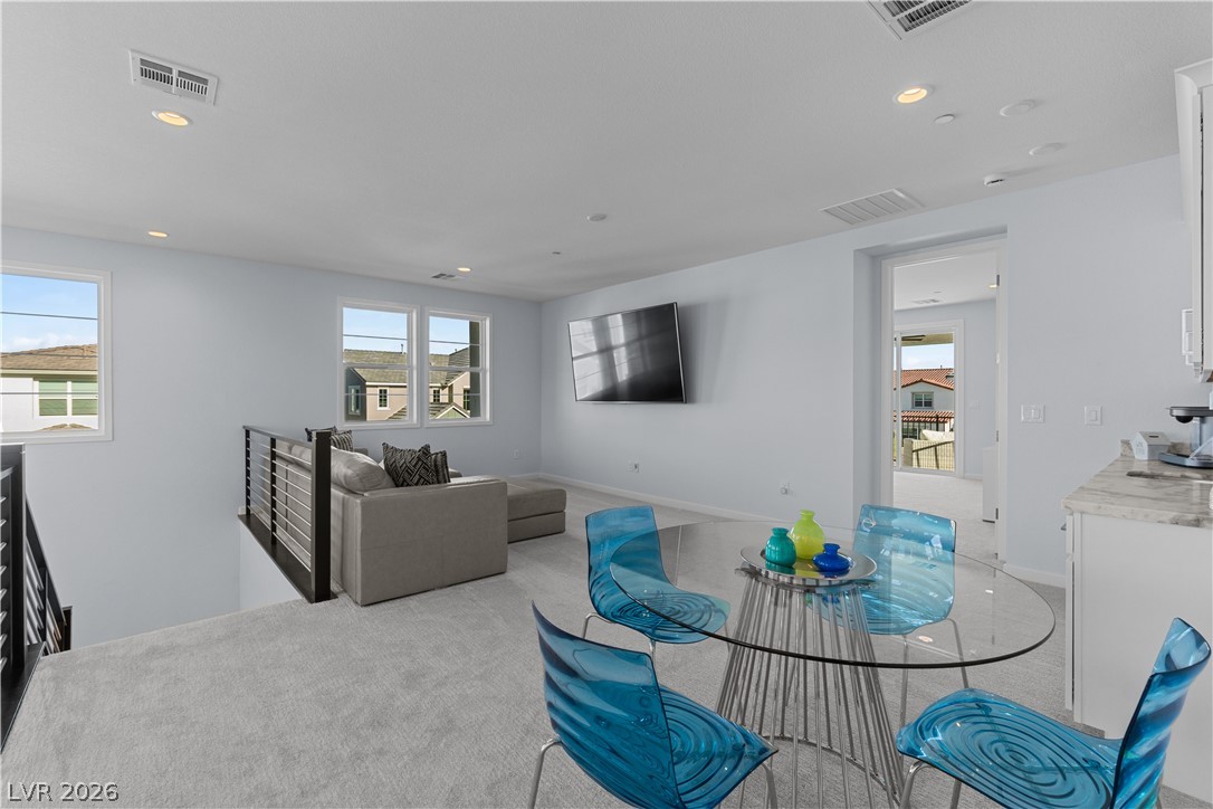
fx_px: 505
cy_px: 404
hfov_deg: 100.4
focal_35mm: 15
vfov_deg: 77.3
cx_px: 606
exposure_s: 1/15
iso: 400
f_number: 8
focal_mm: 10
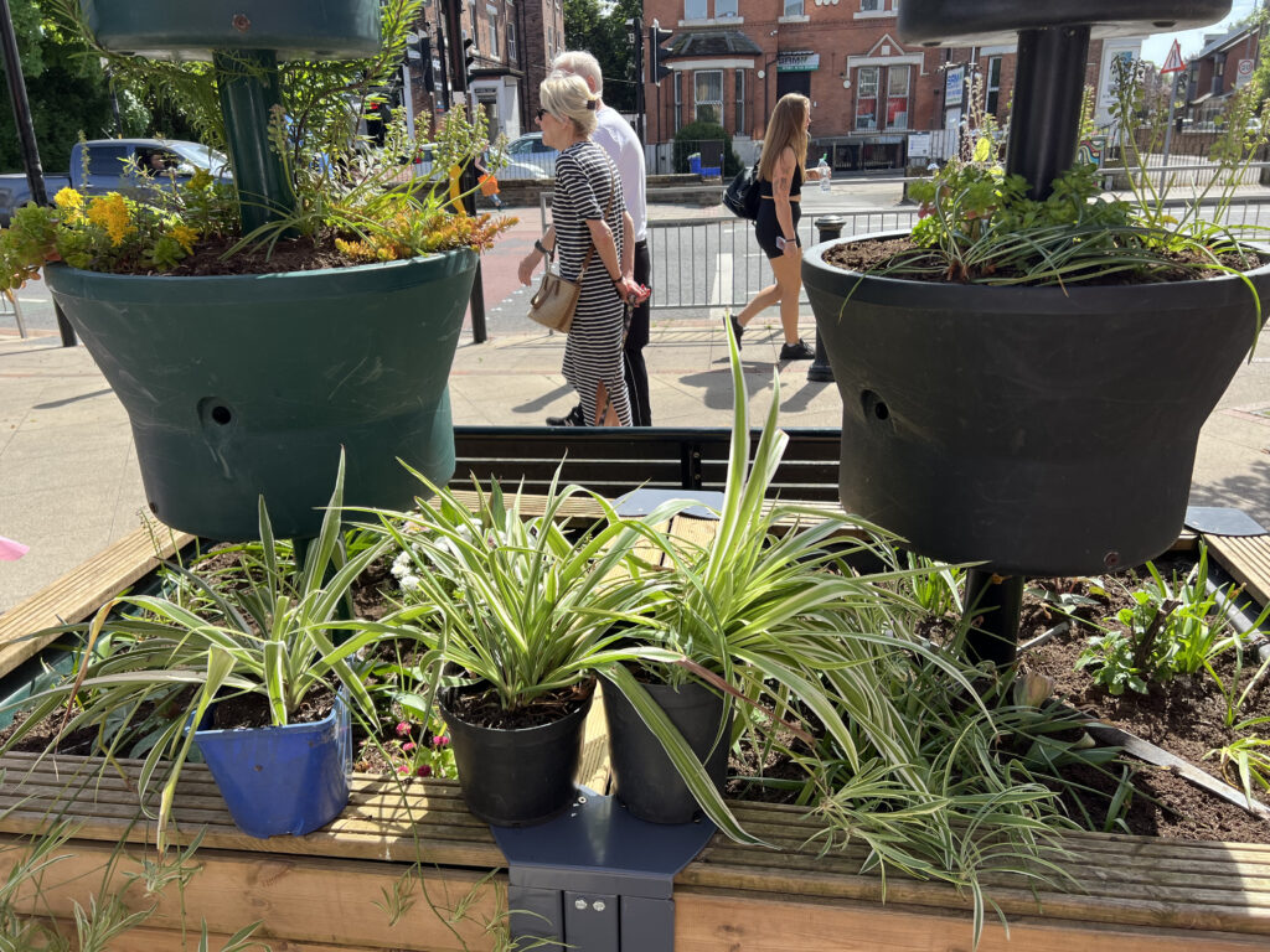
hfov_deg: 67.3
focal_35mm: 26
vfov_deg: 53.1
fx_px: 954
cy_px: 476
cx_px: 635
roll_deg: +1.8
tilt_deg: -19.0
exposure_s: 1/1468
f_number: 1.5
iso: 50
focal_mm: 5.7
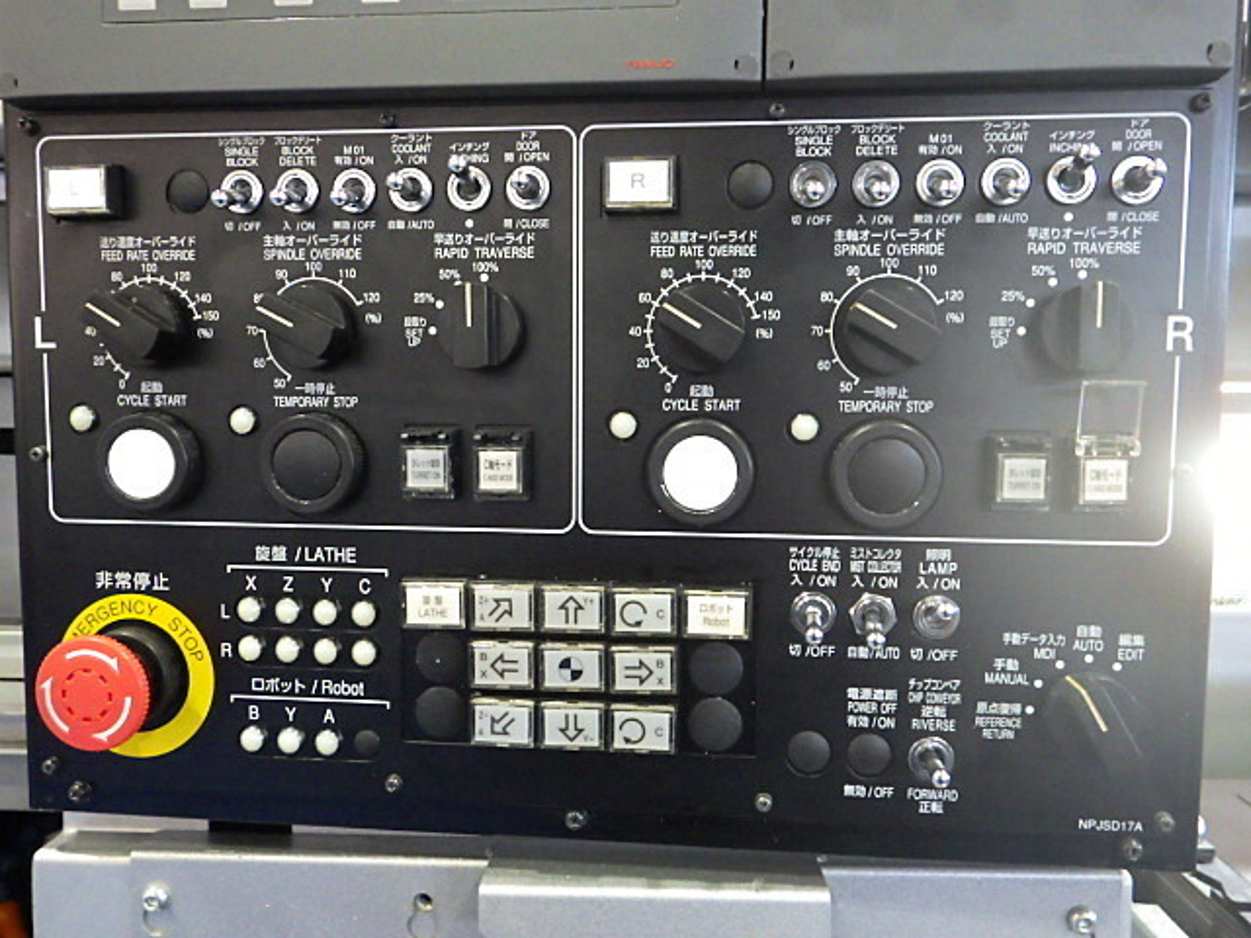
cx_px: 626
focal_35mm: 28
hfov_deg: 63.4
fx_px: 1012
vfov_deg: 49.7
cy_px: 469
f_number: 3.5
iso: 1600
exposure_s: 1/40
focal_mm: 5
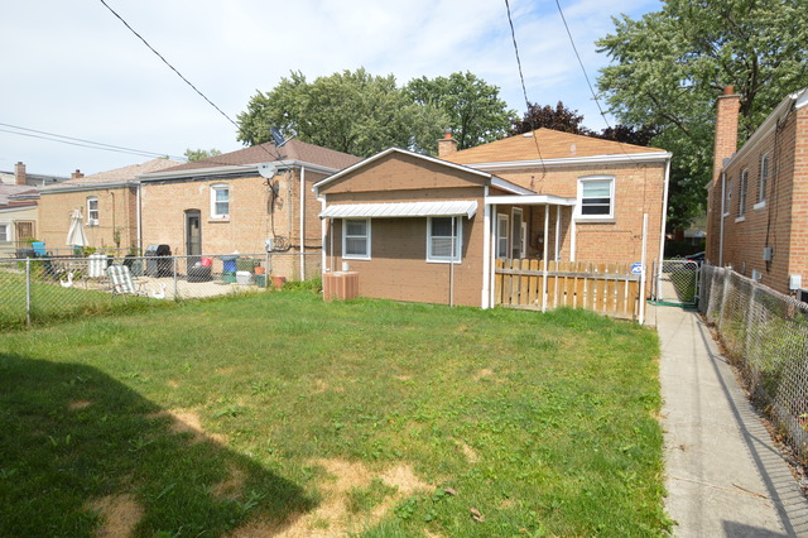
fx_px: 437
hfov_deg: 85.5
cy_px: 269
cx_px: 404
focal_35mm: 20
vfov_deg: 63.2
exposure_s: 1/200
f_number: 9
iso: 100
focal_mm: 13
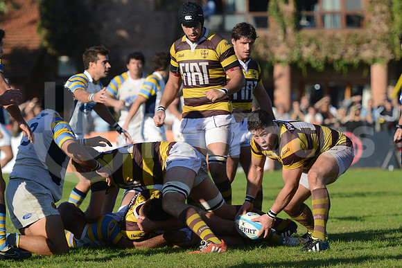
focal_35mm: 190
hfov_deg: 10.8
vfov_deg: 7.2
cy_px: 134
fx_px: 2122
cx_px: 201
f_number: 4
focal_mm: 190
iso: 400
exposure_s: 1/1600
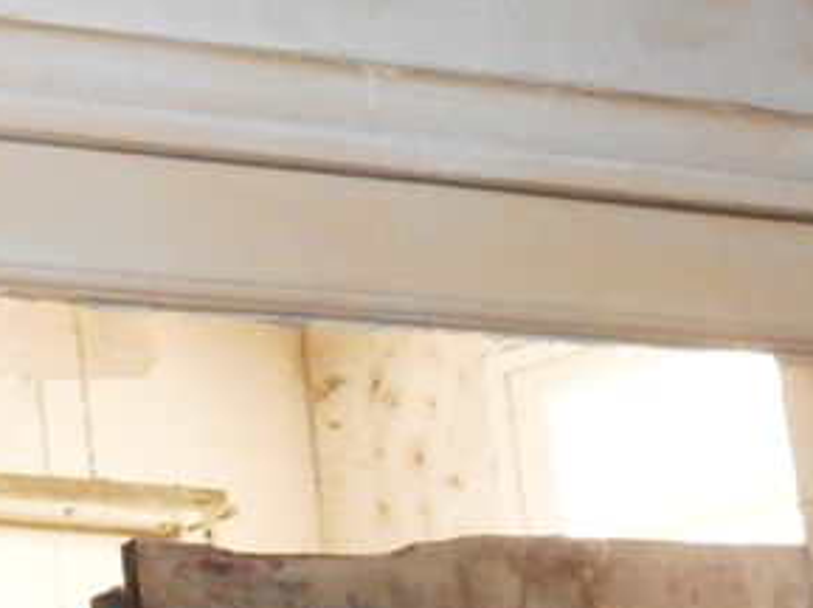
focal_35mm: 201
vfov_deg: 7.3
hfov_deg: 9.7
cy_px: -208
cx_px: -93
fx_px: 4715
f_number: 4.9
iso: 220
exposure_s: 1/60
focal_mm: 10
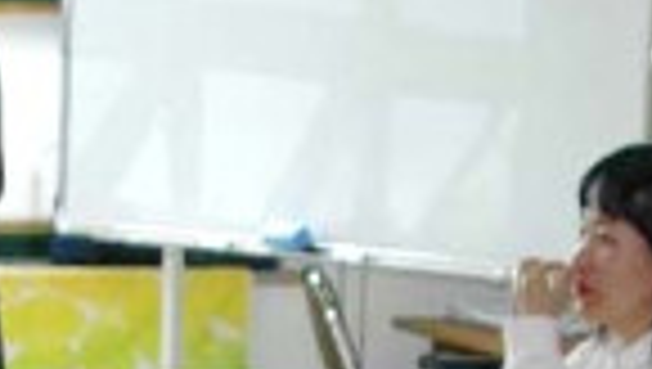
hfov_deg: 11.1
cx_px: 337
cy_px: 518
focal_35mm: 194
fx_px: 3358
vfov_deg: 6.2
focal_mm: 28
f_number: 2.8
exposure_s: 1/320
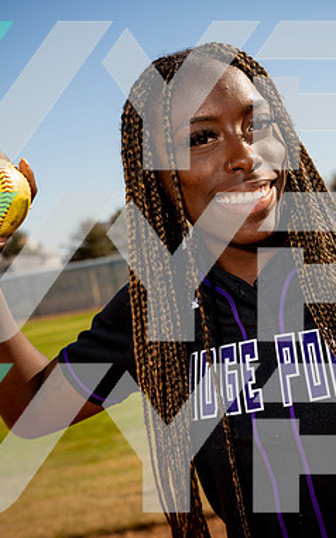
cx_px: 230
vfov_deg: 28.2
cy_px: 268
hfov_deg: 17.8
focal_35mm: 73
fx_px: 1070
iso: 100
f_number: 5.6
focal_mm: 47
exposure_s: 1/250
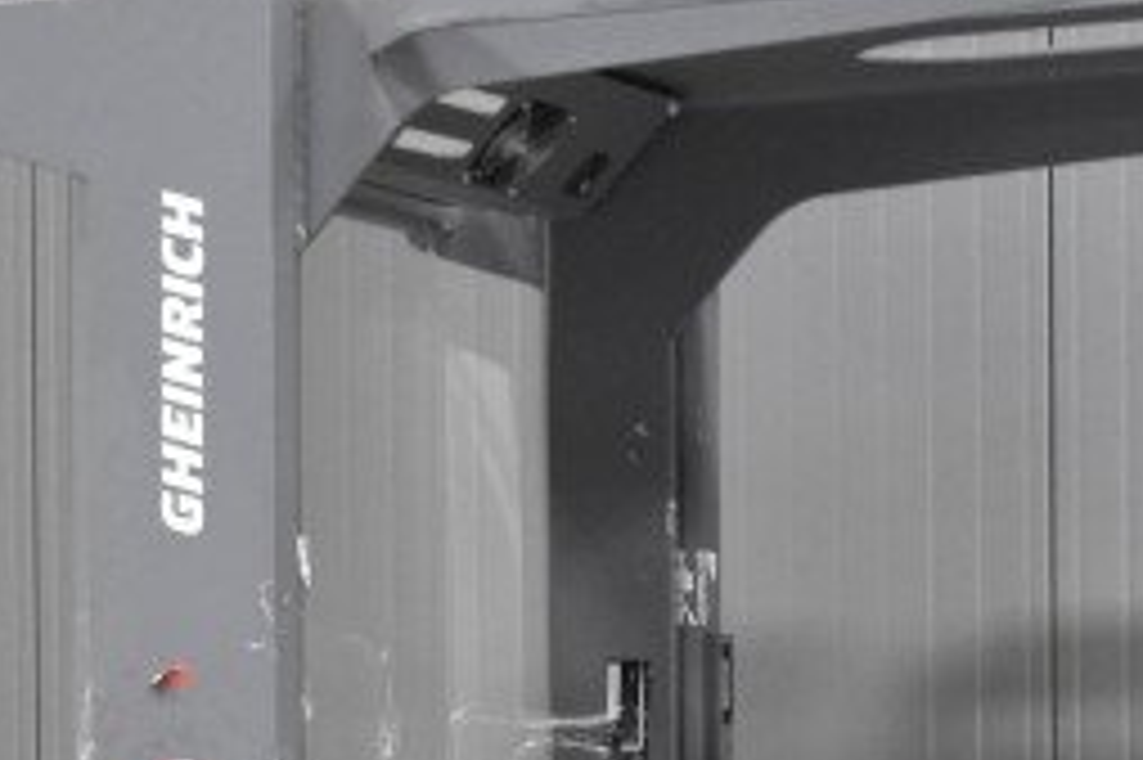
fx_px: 5627
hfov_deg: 11.6
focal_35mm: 177
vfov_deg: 7.5
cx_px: 864
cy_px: 1408
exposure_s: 1/60
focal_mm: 25
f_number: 4
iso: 1600
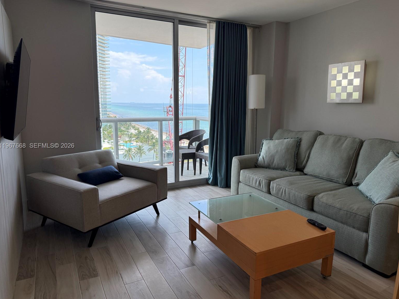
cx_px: 201
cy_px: 146
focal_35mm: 25
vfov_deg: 54.9
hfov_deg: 69.4
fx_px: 288
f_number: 1.78
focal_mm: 6.76
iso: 100
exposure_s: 1/399
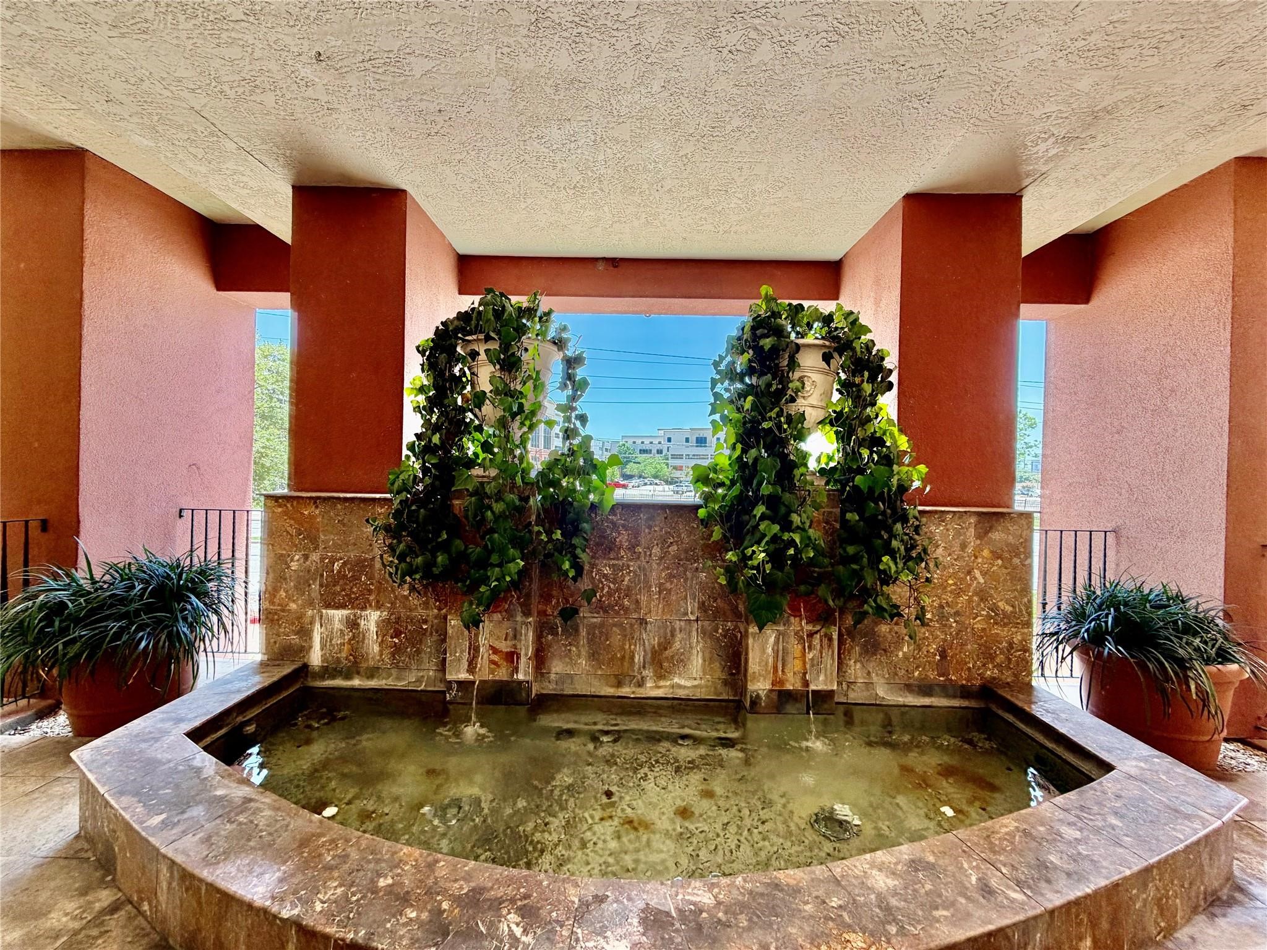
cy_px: 475
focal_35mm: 14
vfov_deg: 85.7
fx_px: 512
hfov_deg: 102.1
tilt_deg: +0.1
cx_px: 634
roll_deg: -1.2
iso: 64
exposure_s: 1/121
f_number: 2.2
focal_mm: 2.22
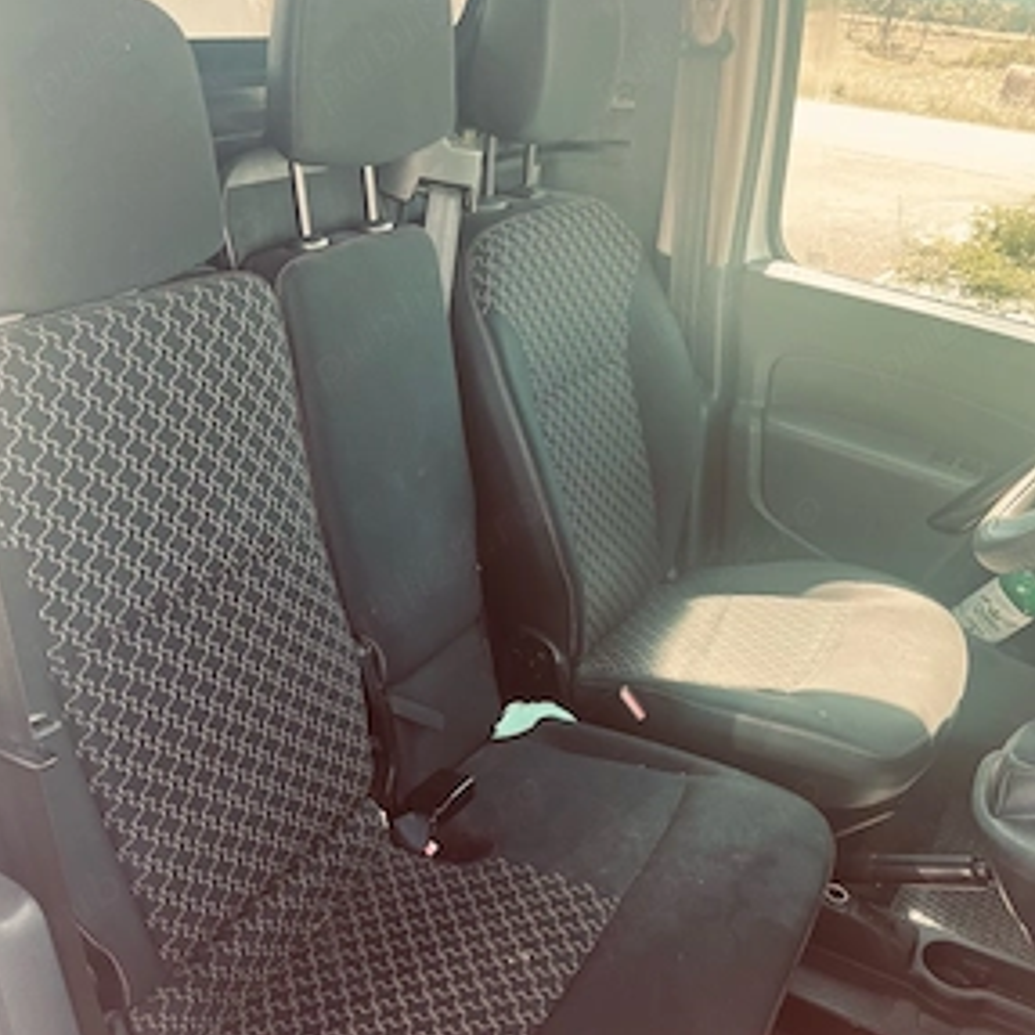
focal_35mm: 32
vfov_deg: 50.8
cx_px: 498
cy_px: 624
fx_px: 1082
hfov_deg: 51.1
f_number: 1.6
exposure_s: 1/133
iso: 64
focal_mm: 5.1
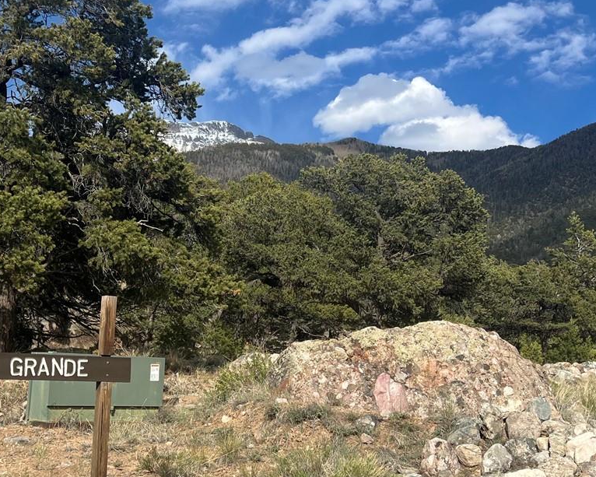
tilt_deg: +6.7
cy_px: 265
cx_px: 240
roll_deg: -1.6
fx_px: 935
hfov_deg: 35.2
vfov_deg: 28.6
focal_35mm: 53
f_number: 1.5
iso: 50
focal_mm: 5.7
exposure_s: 1/4831
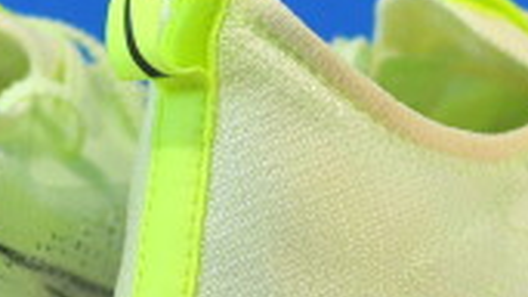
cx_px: 250
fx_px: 5122
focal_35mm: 366
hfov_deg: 5.9
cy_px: 32
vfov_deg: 3.3
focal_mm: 50
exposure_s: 1/320
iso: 250
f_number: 2.5
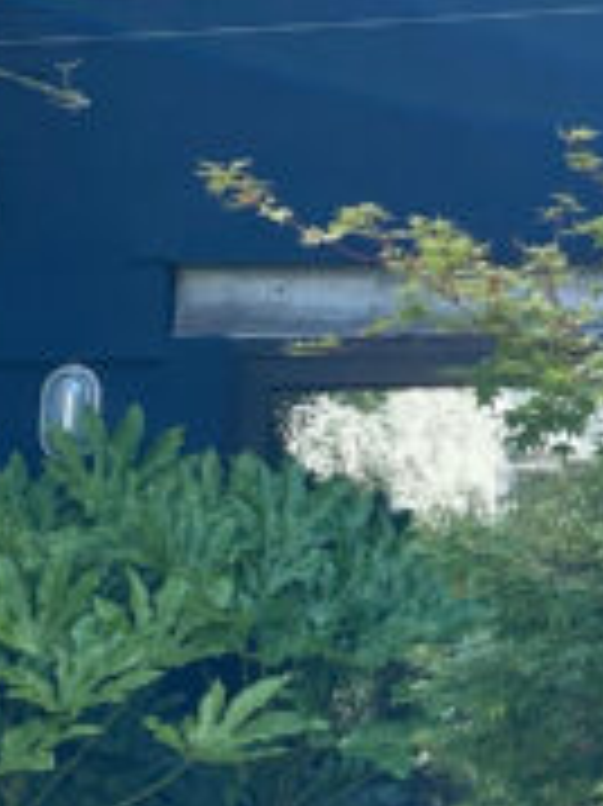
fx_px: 3465
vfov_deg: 12.7
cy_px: -302
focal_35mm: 149
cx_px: 868
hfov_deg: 9.7
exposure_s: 1/1412
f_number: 1.5
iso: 50
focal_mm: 5.7
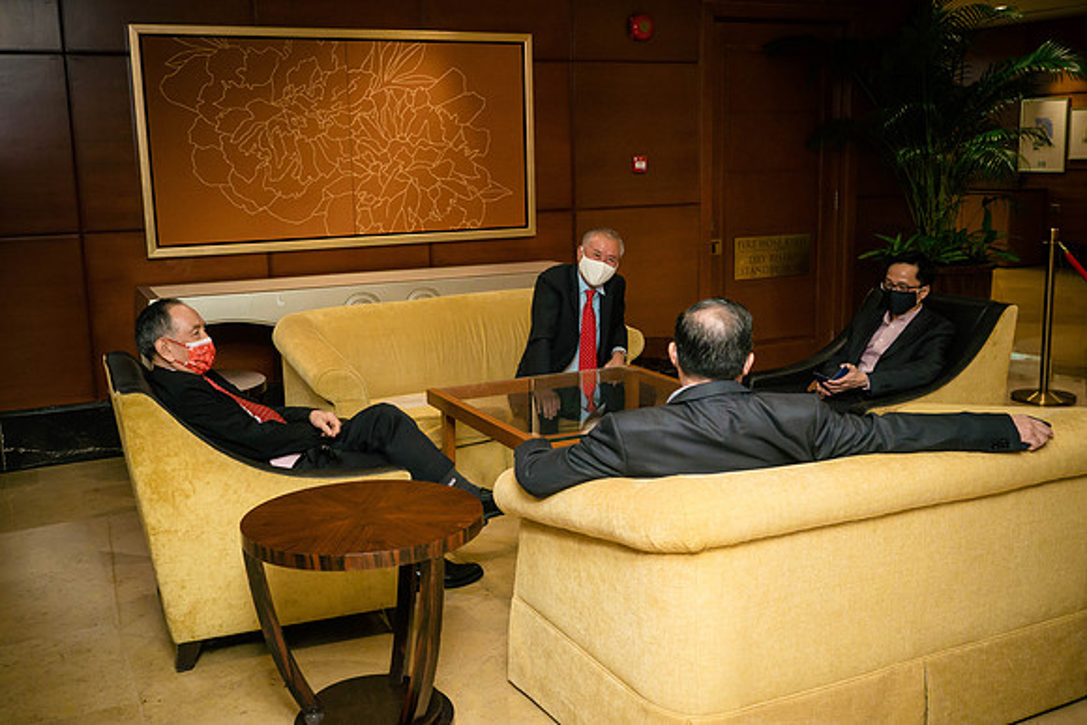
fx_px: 1162
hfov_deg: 50.1
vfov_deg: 34.7
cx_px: 544
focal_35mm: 38
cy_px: 362
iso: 1600
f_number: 2.8
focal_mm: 18
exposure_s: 1/80
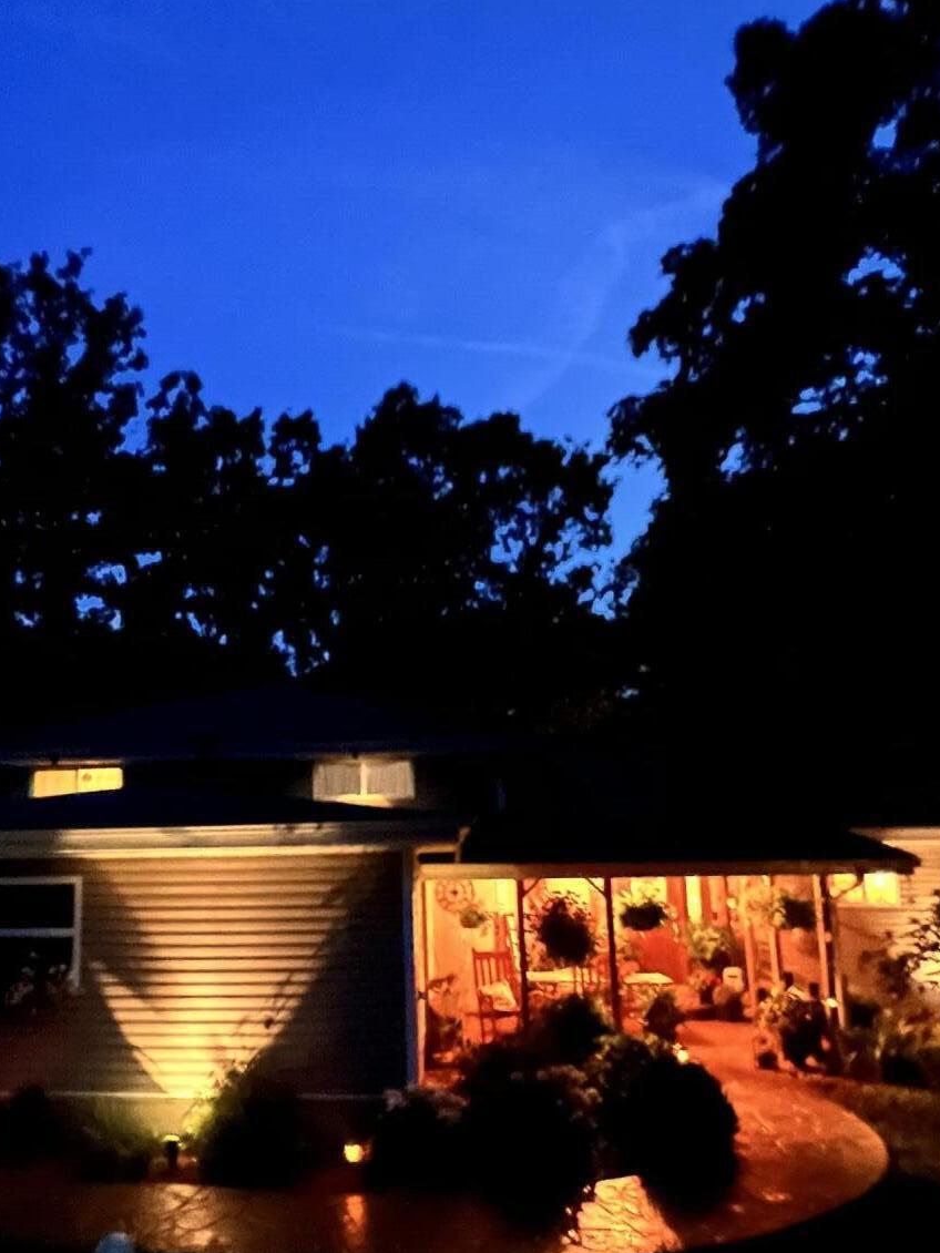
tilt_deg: +9.5
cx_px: 345
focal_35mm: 23
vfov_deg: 73.3
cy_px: 734
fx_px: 832
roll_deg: +1.3
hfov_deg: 58.1
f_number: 1.8
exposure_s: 1/8
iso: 2500
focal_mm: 1.57
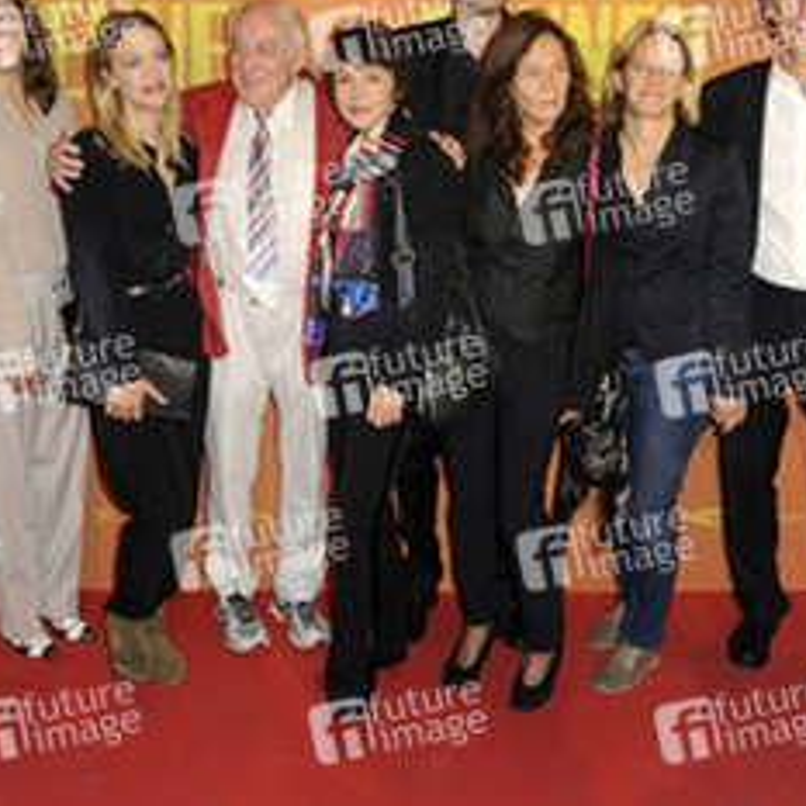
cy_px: 291
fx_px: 1212
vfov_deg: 36.5
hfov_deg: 36.6
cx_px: 304
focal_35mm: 46
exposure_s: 1/320
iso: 800
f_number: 5.6
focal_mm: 28
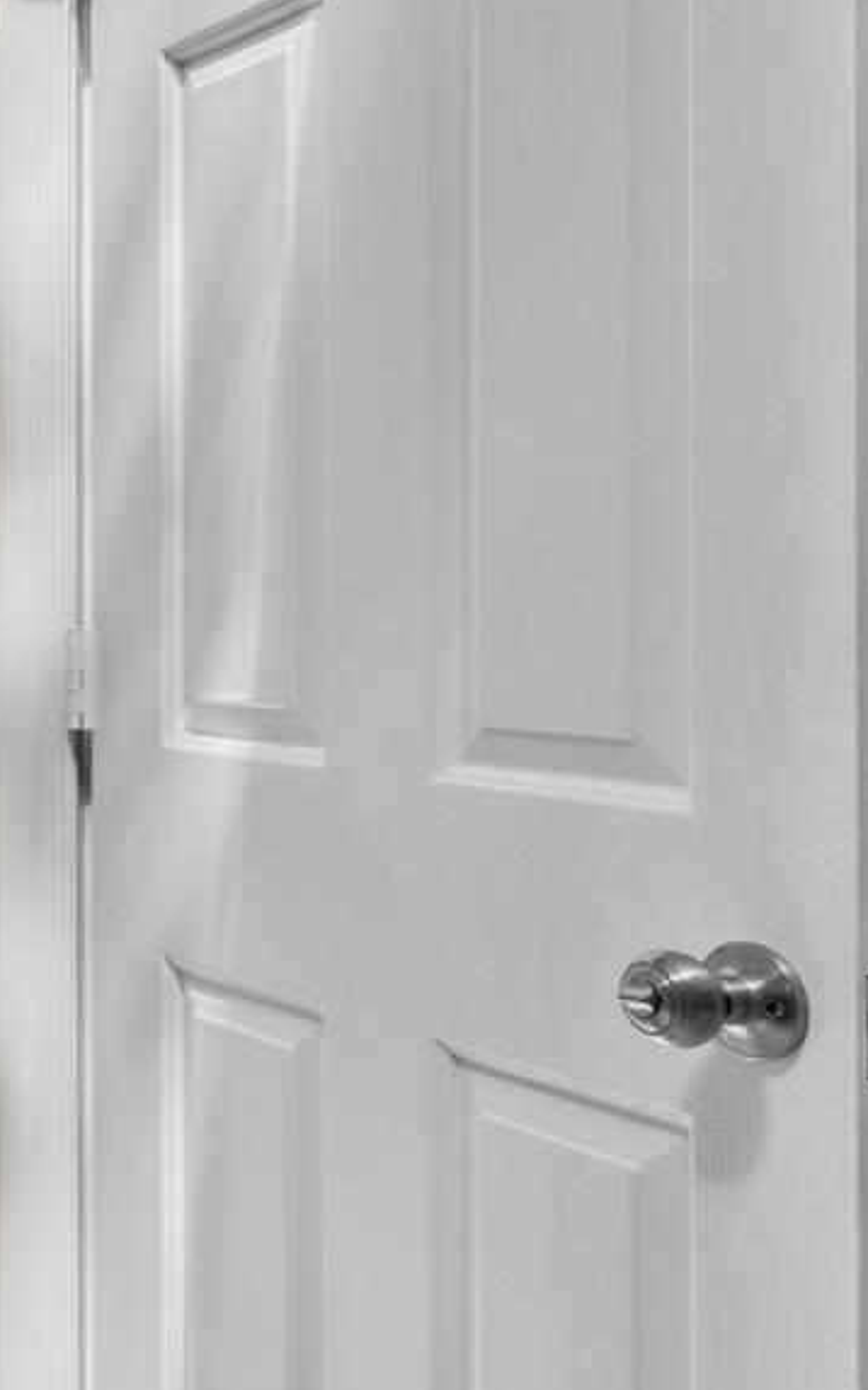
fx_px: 1931
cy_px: 617
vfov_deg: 39.5
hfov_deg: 15.5
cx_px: -1154
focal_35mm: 51
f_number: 9
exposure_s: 1/20
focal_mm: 14
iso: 320
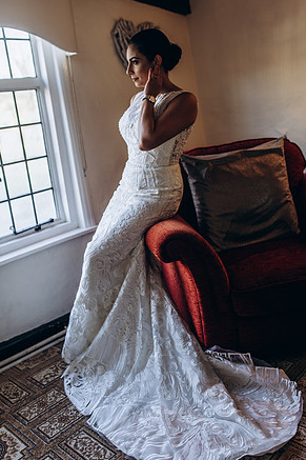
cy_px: 233
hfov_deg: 36.8
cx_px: 151
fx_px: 459
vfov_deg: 53.1
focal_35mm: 36
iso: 125
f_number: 2.5
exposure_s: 1/100
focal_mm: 35
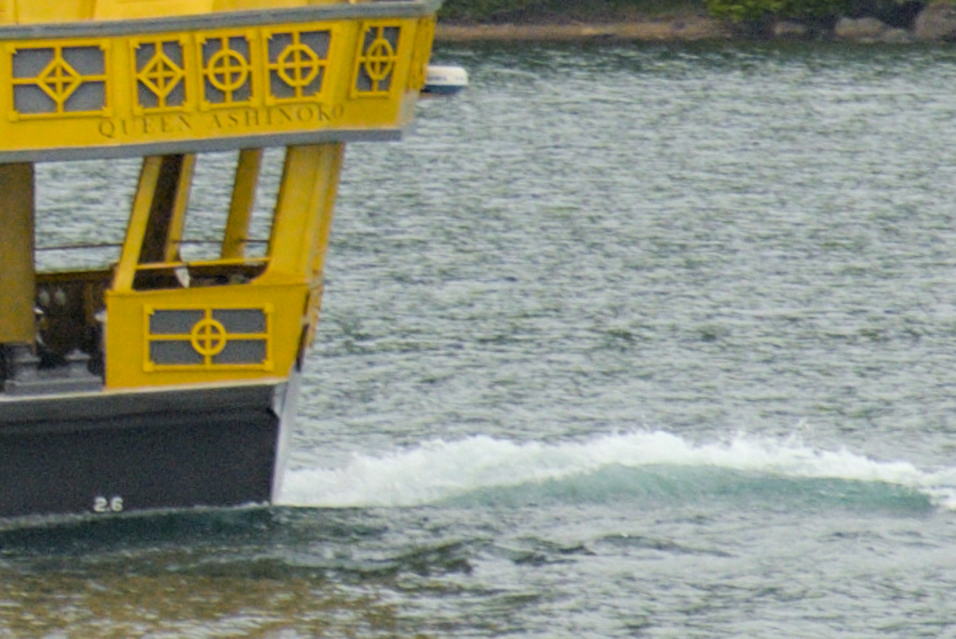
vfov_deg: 1.4
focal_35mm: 973
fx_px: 25853
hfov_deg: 2.1
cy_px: -1134
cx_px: -1617
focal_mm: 46.09
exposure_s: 1/200
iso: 100
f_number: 4.5
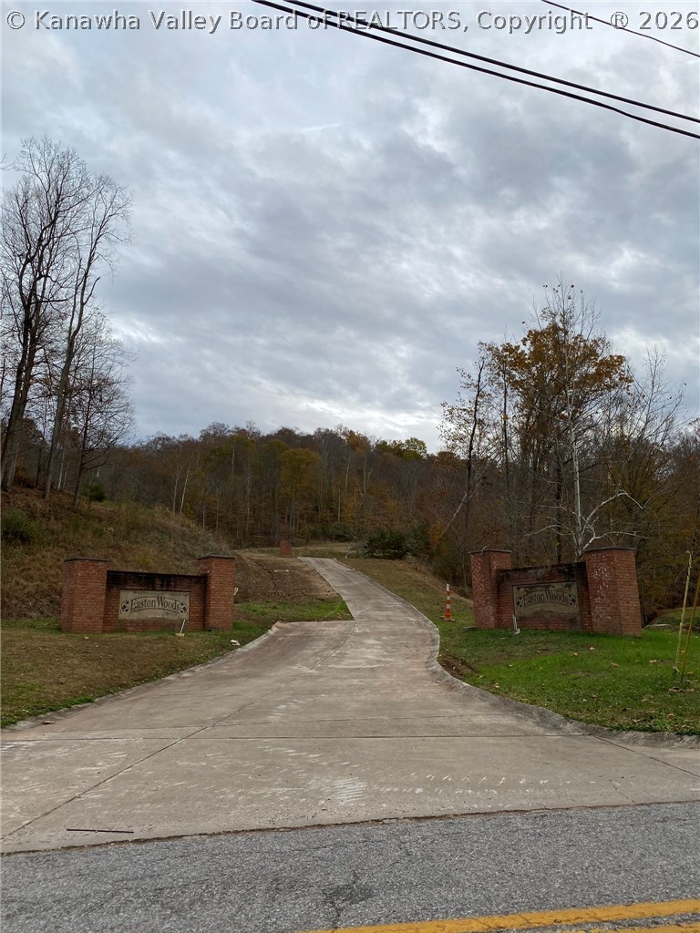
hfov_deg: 53.1
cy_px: 466
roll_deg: +0.1
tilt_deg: +14.9
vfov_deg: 67.3
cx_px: 350
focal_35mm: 26
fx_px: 701
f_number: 1.8
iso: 32
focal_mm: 4.25
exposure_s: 1/186
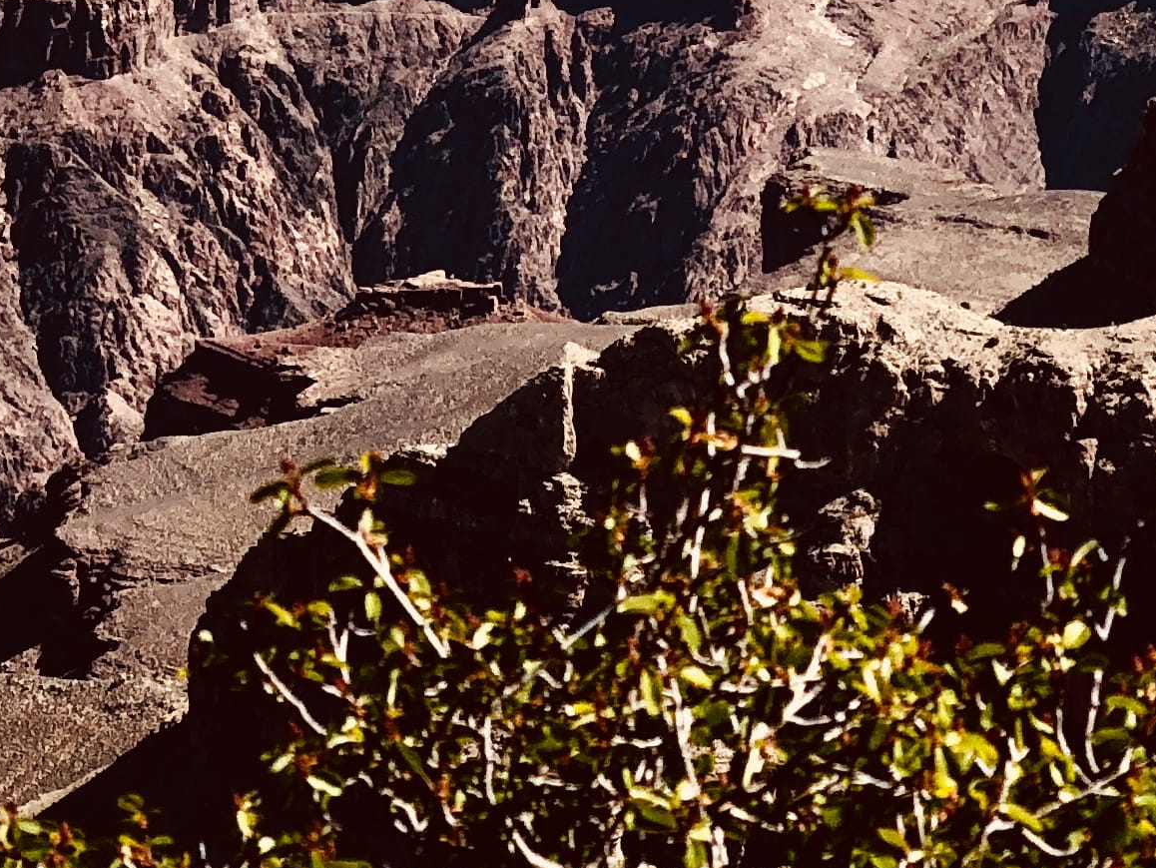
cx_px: 532
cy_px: -579
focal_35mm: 181
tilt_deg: -5.8
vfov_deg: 8.0
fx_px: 6046
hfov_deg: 10.9
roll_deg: +0.5
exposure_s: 1/857
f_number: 2.4
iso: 16
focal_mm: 6
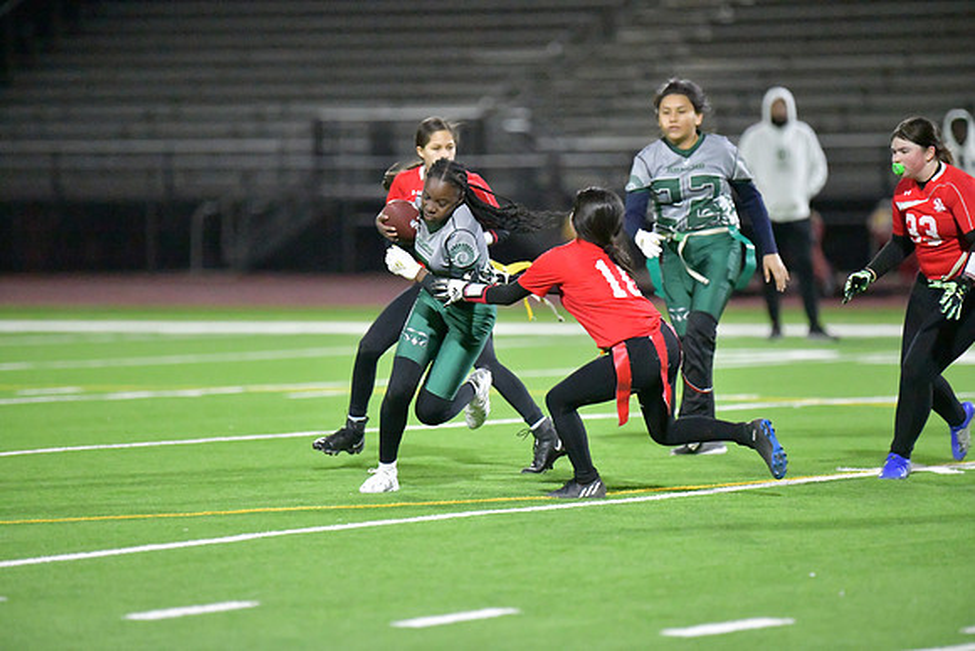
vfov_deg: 5.1
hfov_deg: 7.6
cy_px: 326
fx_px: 7314
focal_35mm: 270
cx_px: 488
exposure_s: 1/3200
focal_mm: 270
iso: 22800
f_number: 2.8
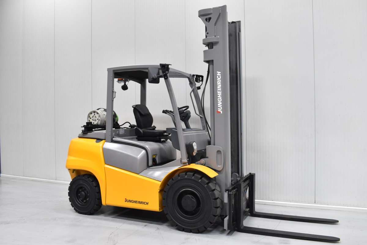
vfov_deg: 43.6
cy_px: 122
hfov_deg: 61.9
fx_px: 306
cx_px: 184
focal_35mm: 30
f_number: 7.1
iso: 1600
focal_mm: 20
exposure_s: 1/40
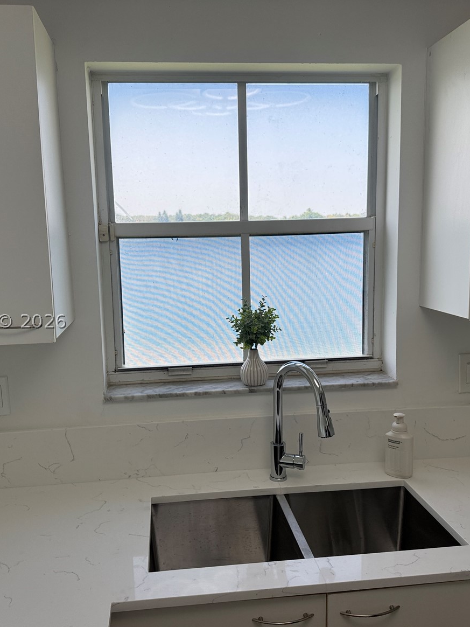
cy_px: 321
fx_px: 597
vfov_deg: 55.3
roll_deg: +1.3
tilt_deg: -8.8
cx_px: 231
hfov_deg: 42.9
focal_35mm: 33
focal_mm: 6.76
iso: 80
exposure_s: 1/842
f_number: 1.78
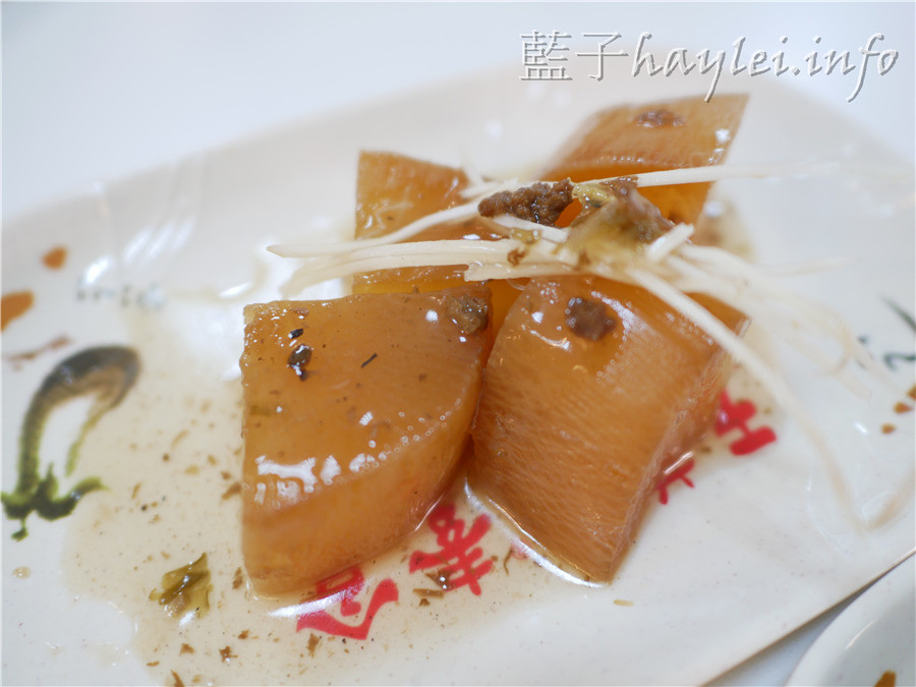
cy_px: 344
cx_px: 458
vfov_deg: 46.8
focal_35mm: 30
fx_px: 794
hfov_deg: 60.0
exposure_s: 1/60
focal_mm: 15
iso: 200
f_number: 1.7
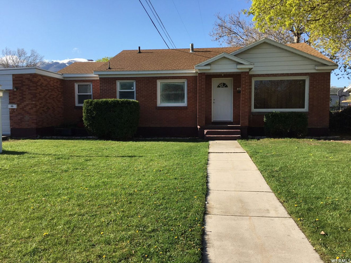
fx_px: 294
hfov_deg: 61.7
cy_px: 132
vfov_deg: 48.2
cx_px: 176
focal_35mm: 29
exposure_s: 1/1131
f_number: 2.2
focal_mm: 4.15
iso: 25
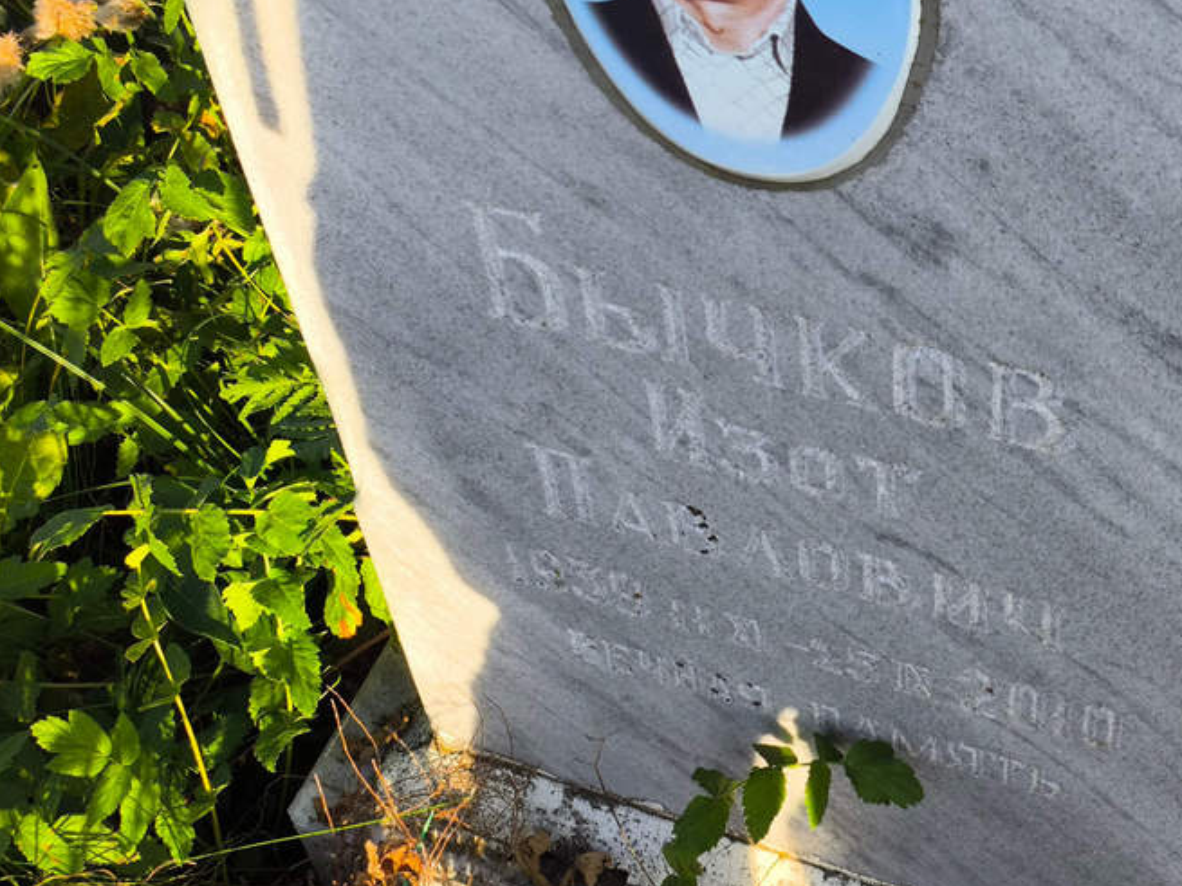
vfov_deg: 24.0
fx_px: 2083
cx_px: 688
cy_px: 469
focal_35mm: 61
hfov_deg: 31.6
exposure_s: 1/705
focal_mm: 4.71
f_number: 1.7
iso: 50
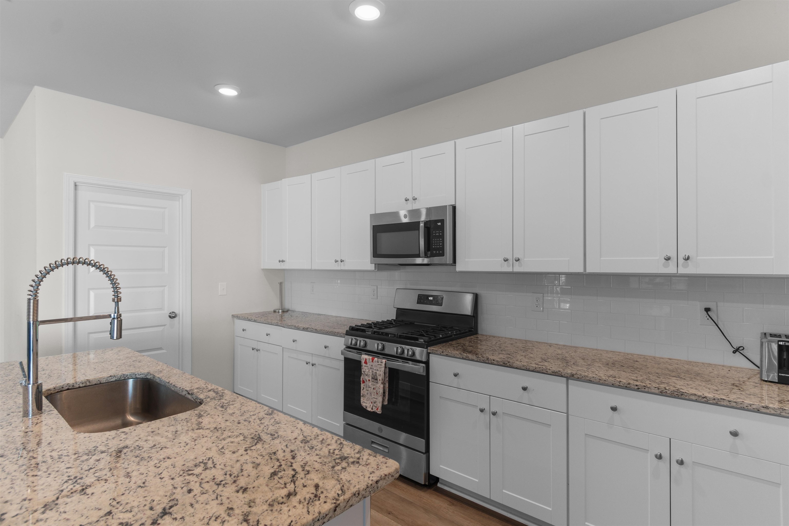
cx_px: 394
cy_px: 263
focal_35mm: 18
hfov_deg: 90.0
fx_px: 394
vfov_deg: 67.4
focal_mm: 12
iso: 100
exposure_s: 1/4
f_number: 4.8
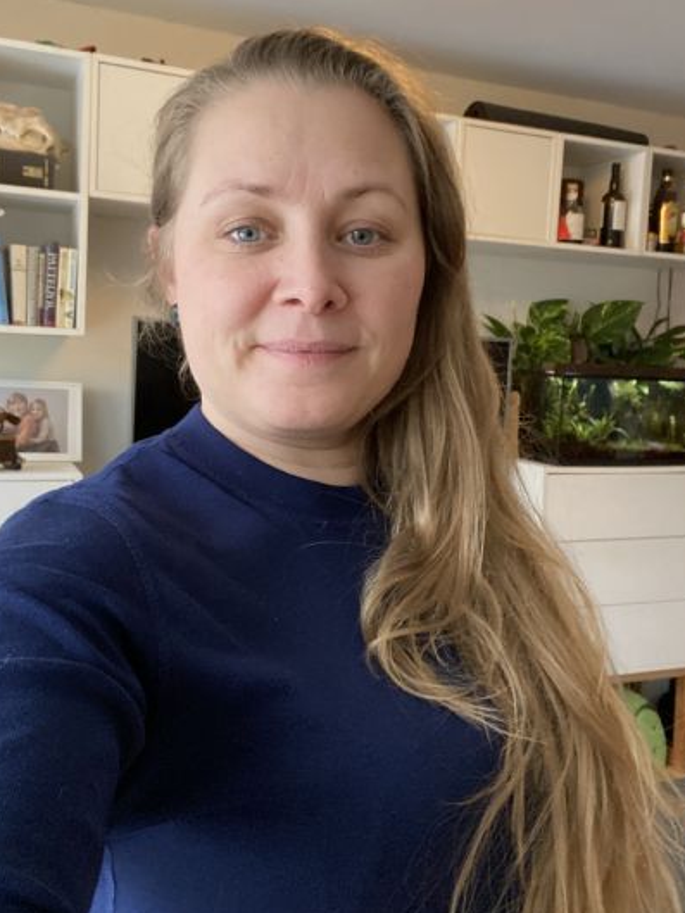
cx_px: 354
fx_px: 897
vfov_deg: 53.8
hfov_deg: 41.8
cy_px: 404
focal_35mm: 34
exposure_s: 1/60
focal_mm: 2.71
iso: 320
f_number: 2.2
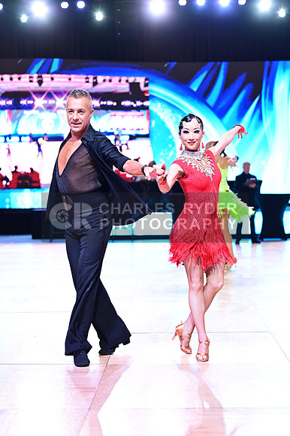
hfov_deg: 19.4
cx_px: 145
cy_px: 218
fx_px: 847
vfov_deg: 28.9
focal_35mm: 70
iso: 2000
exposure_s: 1/400
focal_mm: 70
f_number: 2.8
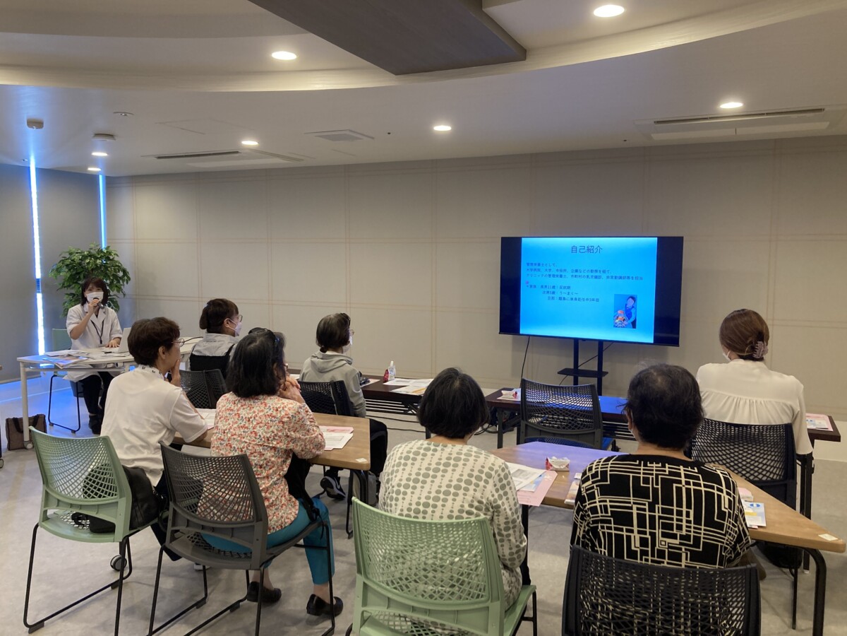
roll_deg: +0.4
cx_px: 424
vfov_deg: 49.7
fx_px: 685
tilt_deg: -4.8
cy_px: 318
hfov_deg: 63.4
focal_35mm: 28
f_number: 1.8
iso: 125
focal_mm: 3.99
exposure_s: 1/60
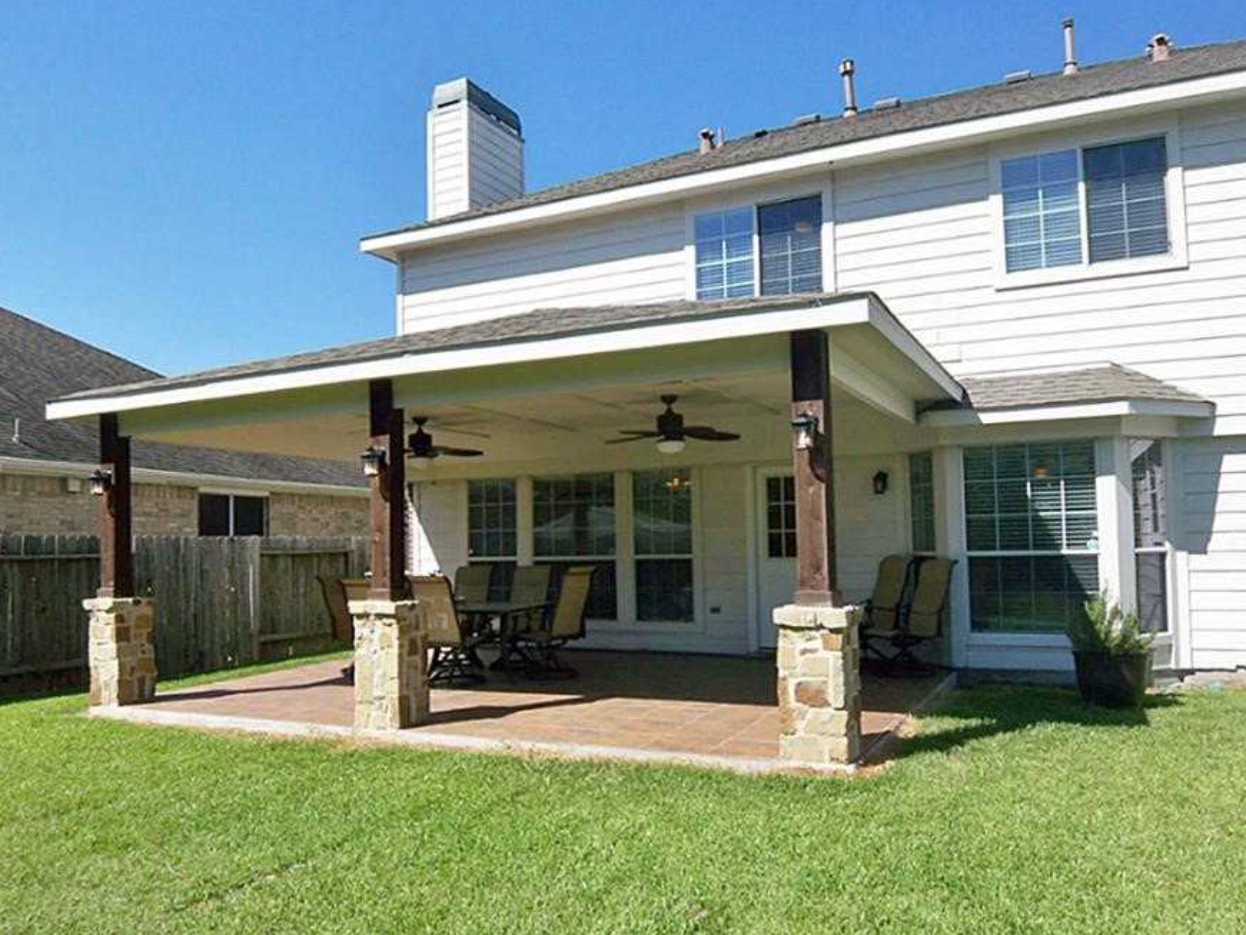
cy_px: 490
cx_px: 616
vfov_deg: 51.4
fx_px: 972
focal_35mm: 27
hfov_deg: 65.3
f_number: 5.6
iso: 50
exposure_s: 1/250
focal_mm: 3.8
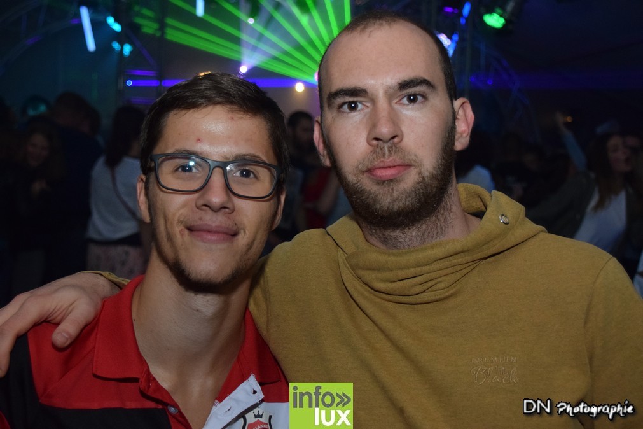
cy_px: 214
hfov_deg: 35.1
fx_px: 1018
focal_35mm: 57
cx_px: 322
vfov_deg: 23.8
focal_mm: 38
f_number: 4.5
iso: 1600
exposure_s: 1/60
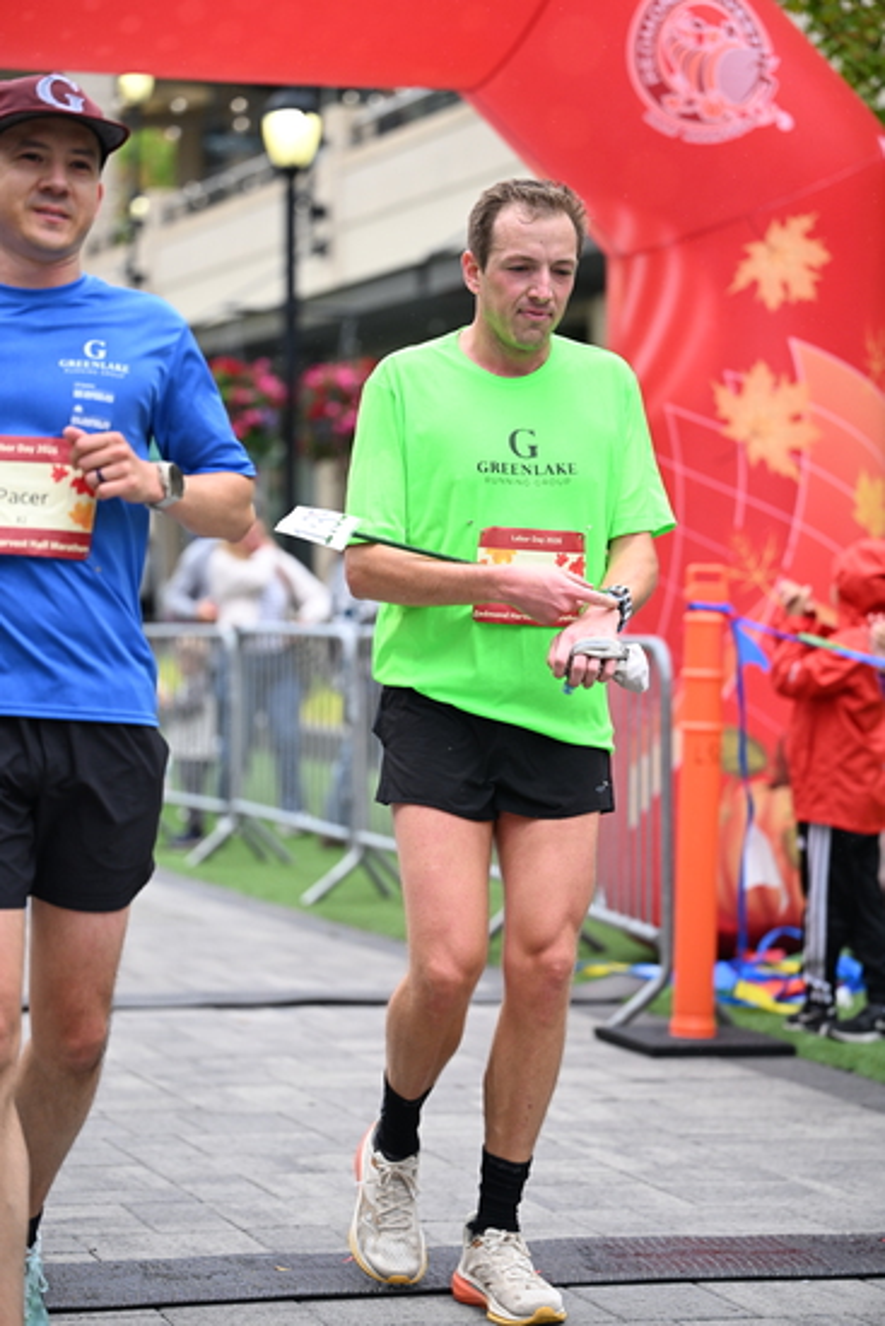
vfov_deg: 21.2
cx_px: 442
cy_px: 663
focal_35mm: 96
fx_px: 3537
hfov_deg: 14.3
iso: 1250
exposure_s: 1/2000
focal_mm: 96
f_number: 2.8
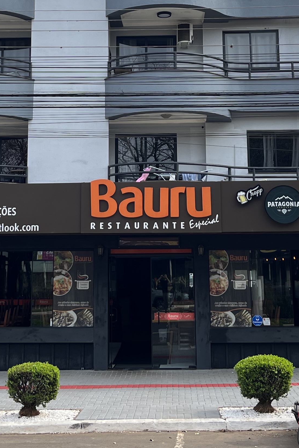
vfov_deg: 29.8
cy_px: 90
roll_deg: +0.3
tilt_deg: +12.0
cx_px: 123
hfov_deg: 20.6
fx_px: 822
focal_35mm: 66
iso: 50
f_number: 1.6
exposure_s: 1/804
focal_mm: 5.1
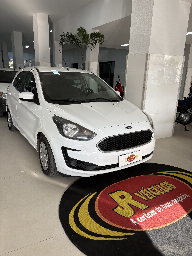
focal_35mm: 26
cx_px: 96
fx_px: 192
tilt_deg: -15.0
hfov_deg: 53.1
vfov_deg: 67.3
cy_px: 128
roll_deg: -2.2
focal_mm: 5.96
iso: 40
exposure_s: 1/189
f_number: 1.6
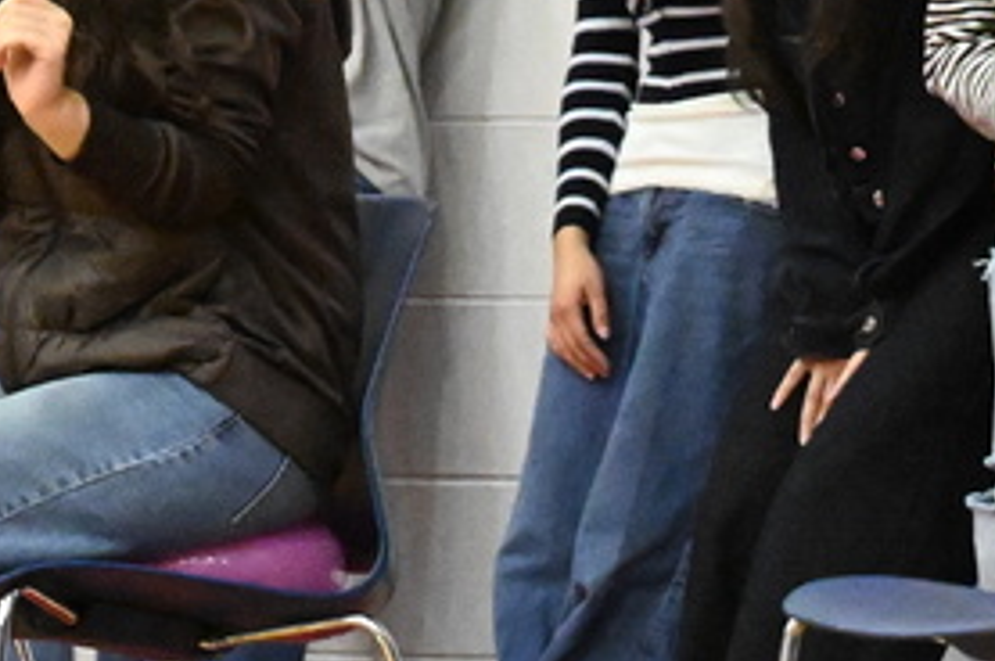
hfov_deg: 3.4
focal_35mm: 611
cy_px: 137
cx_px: 244
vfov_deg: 2.2
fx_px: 16867
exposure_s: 1/1600
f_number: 3.5
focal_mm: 110
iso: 16000
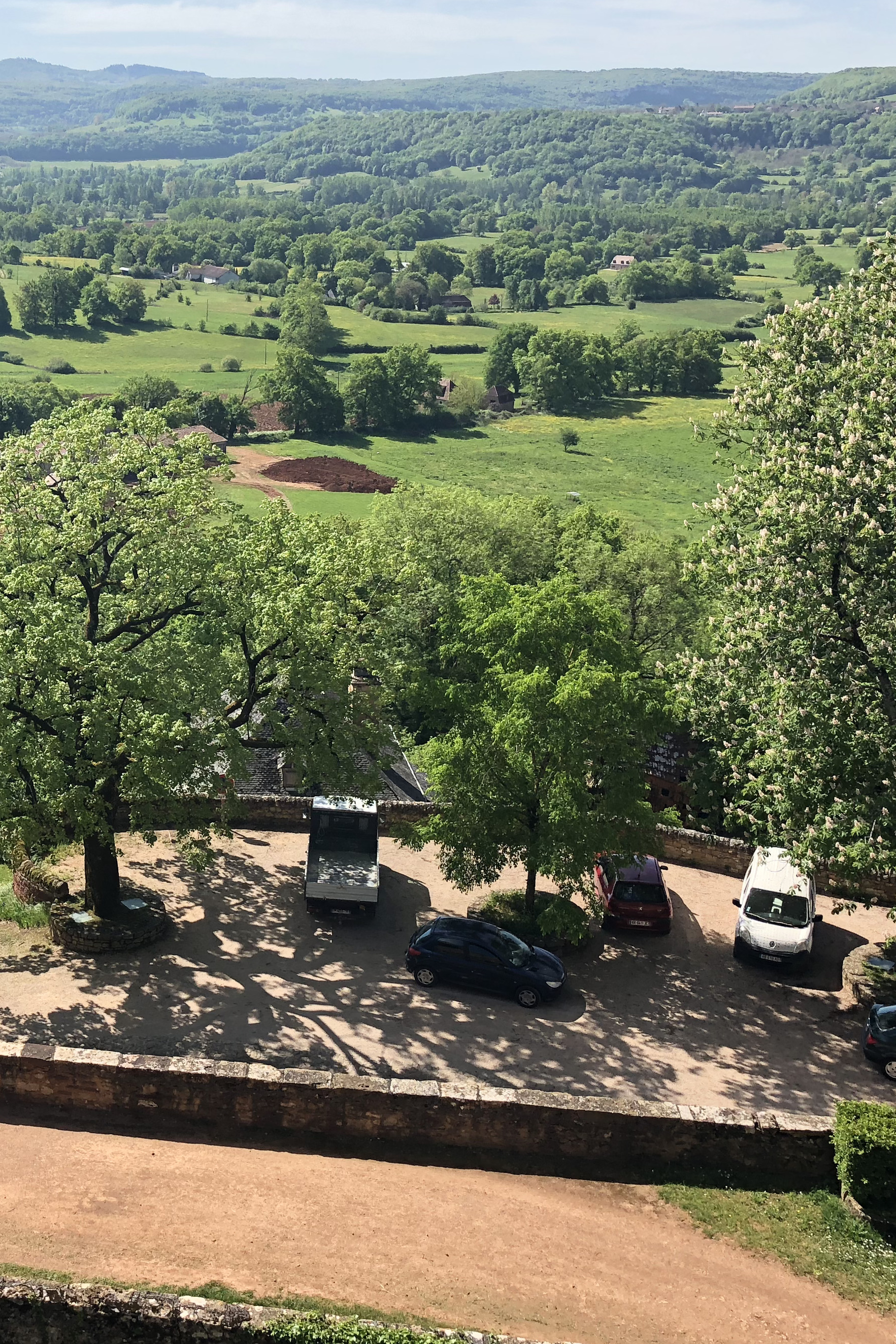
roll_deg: +1.1
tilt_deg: -14.8
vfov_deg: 44.5
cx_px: 63
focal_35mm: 44
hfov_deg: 29.1
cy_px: 611
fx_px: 1642
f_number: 1.8
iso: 20
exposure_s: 1/1333
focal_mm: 4
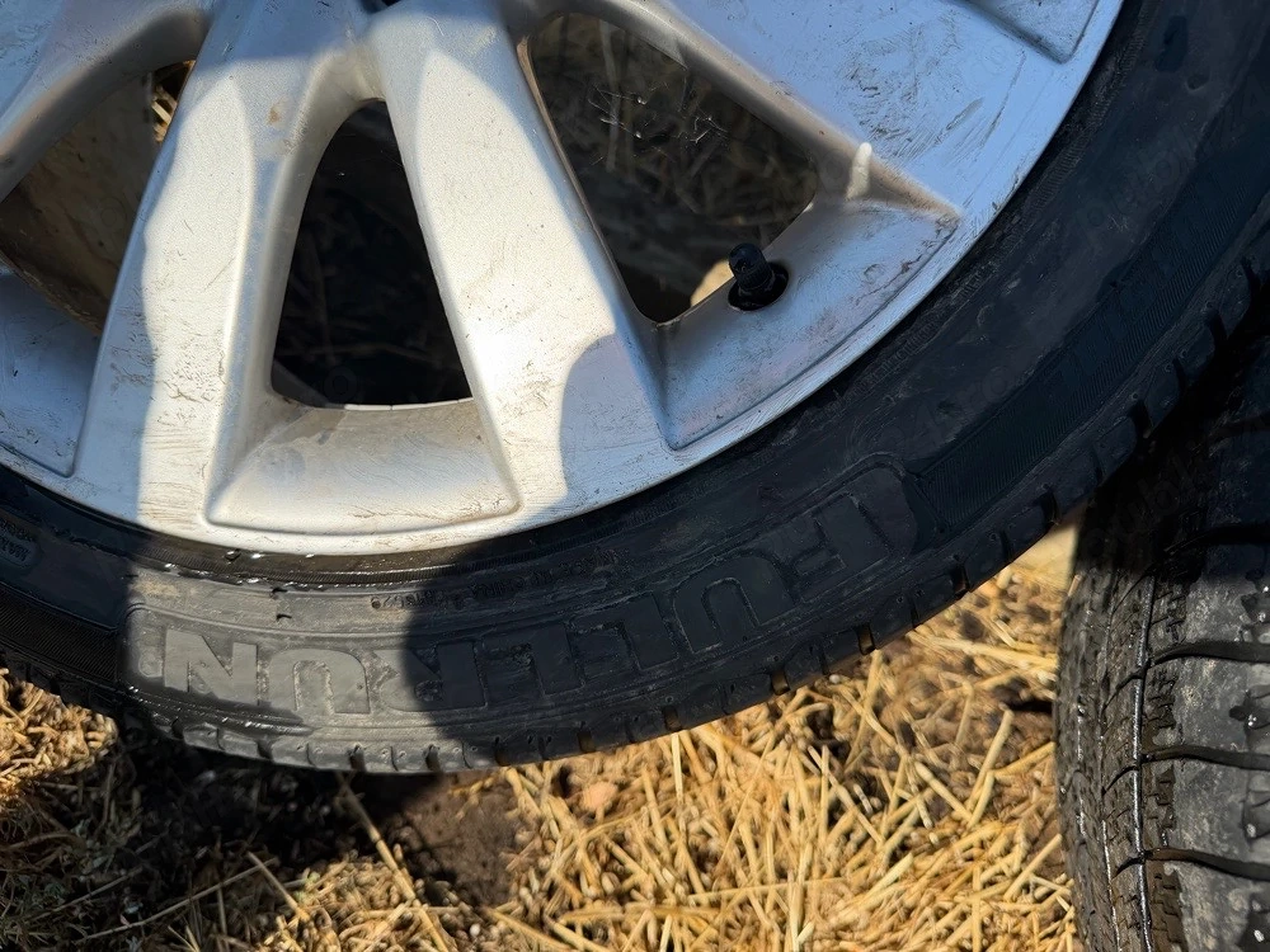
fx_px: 881
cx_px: 635
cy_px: 476
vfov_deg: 56.8
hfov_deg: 71.6
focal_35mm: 24
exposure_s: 1/4167
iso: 100
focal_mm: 6.76
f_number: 1.78
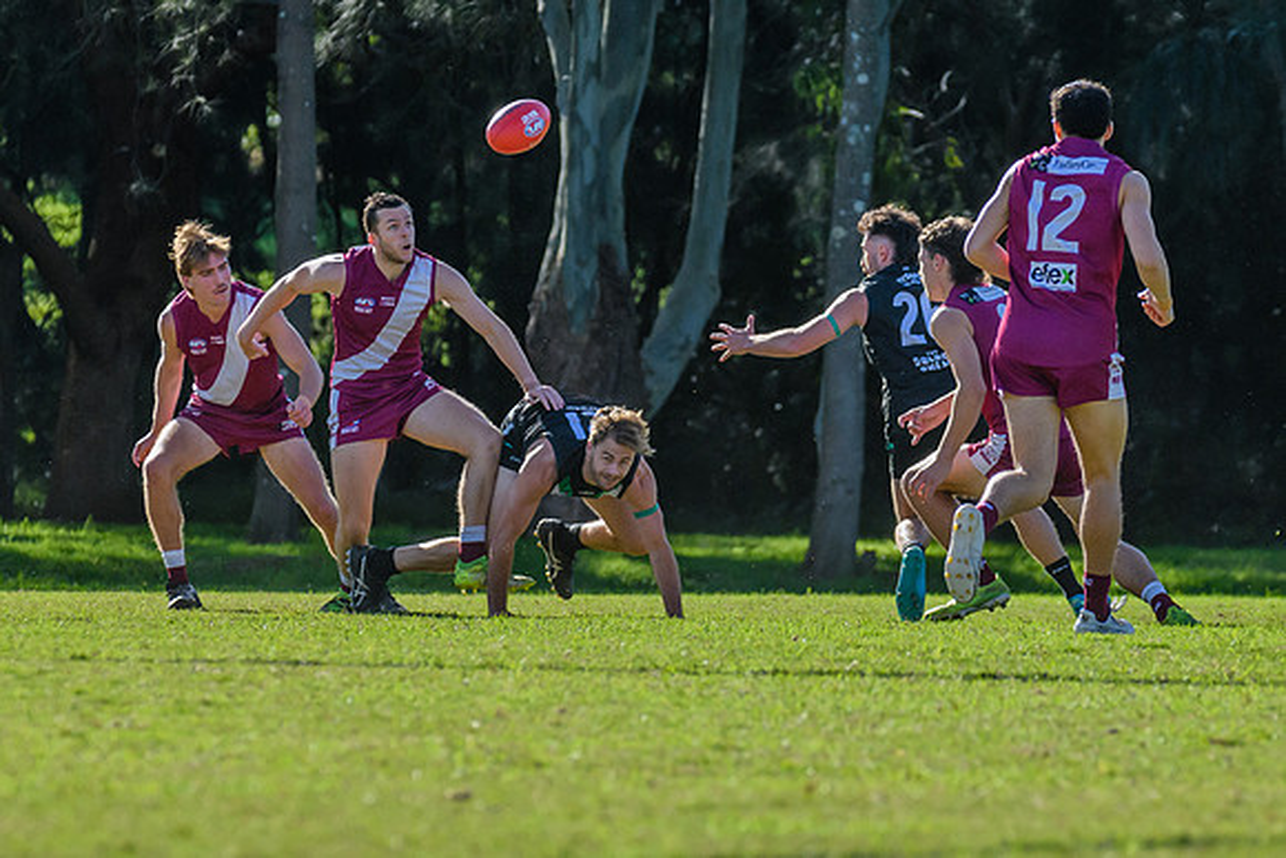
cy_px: 598
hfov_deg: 3.9
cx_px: 721
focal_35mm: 530
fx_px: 18942
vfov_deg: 2.6
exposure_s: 1/1600
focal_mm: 250
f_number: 7.1
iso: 800
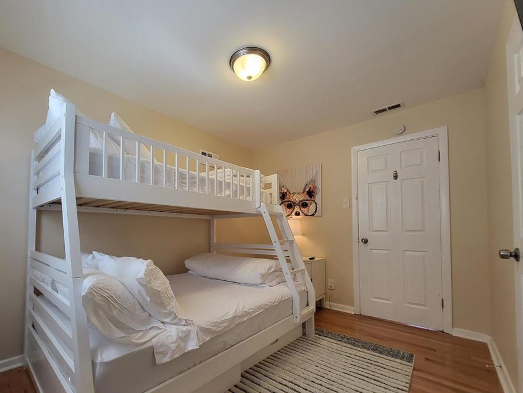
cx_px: 235
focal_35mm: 15
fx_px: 227
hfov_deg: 97.8
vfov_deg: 81.6
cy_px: 212
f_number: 2.2
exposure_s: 1/60
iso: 125
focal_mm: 1.74
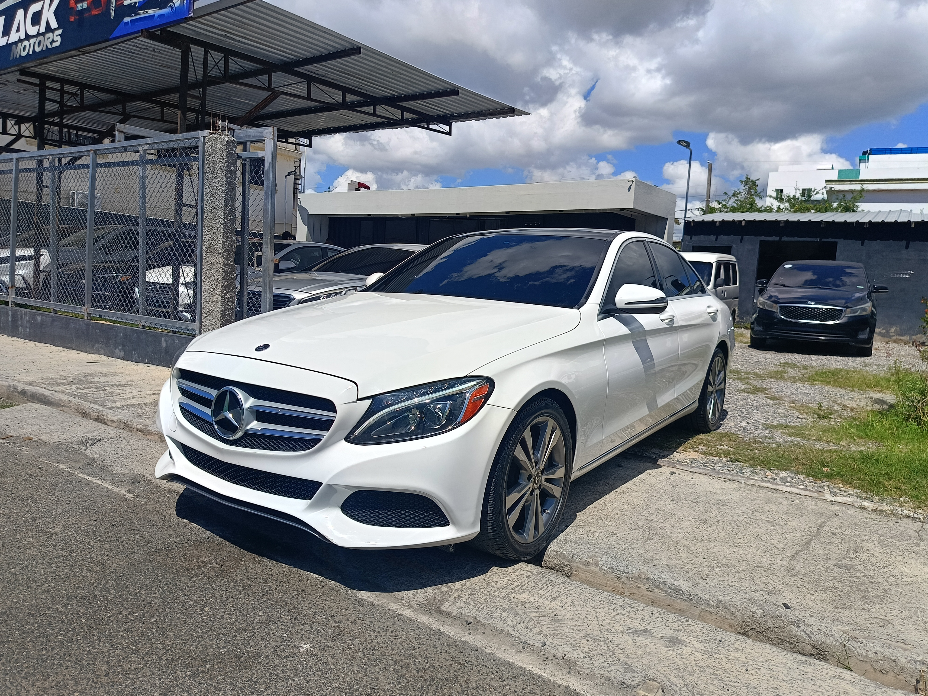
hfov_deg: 71.6
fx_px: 643
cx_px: 464
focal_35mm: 24
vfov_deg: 56.8
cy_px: 348
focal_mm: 5.24
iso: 64
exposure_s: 1/1267
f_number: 1.75
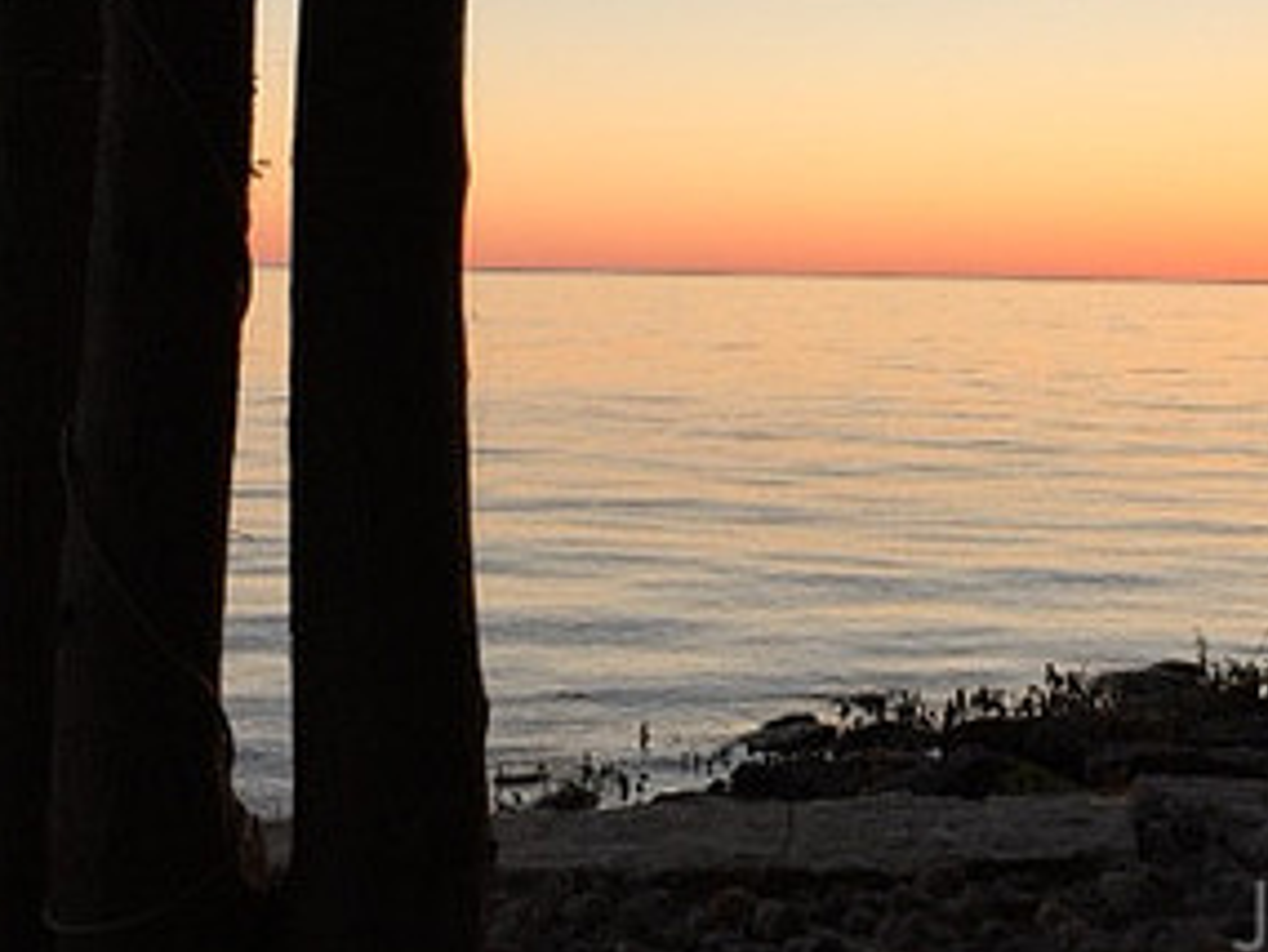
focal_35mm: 59
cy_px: 300
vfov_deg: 24.7
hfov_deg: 32.7
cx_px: 707
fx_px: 2162
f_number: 2.2
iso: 32
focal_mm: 4.15
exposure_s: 1/309
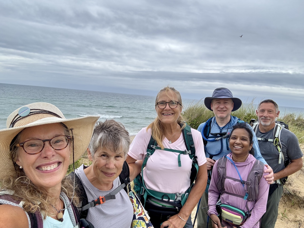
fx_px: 202
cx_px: 152
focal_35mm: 23
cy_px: 114
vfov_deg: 58.9
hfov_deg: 73.9
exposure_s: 1/772
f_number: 1.9
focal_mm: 2.69
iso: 25
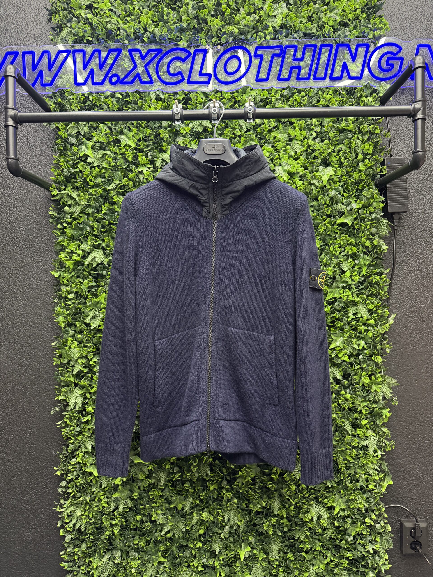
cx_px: 216
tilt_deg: -1.9
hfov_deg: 56.8
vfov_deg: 71.6
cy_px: 288
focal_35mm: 24
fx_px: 400
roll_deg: -0.1
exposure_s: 1/50
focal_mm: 6.76
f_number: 1.78
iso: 400
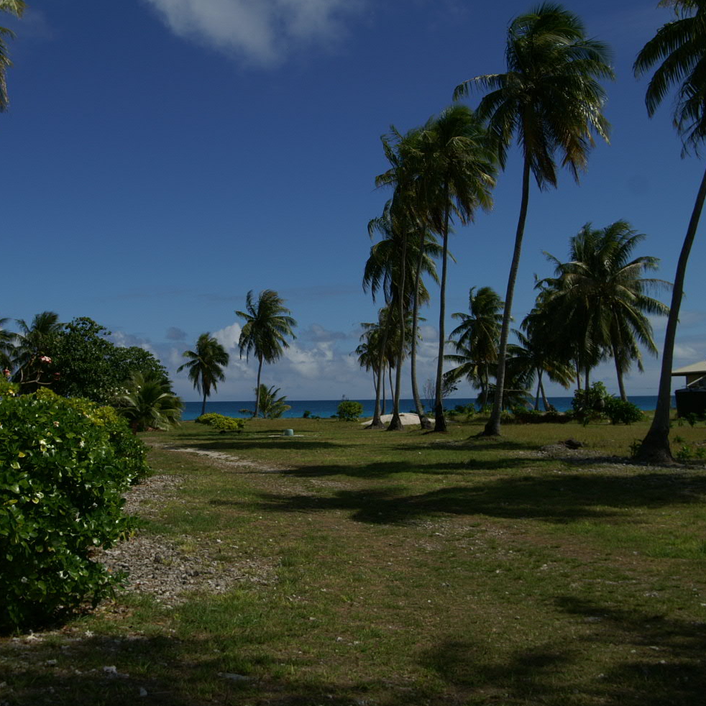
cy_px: 357
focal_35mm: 39
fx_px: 900
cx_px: 267
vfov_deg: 42.8
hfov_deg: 42.5
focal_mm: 20
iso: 100
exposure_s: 1/1250
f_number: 9
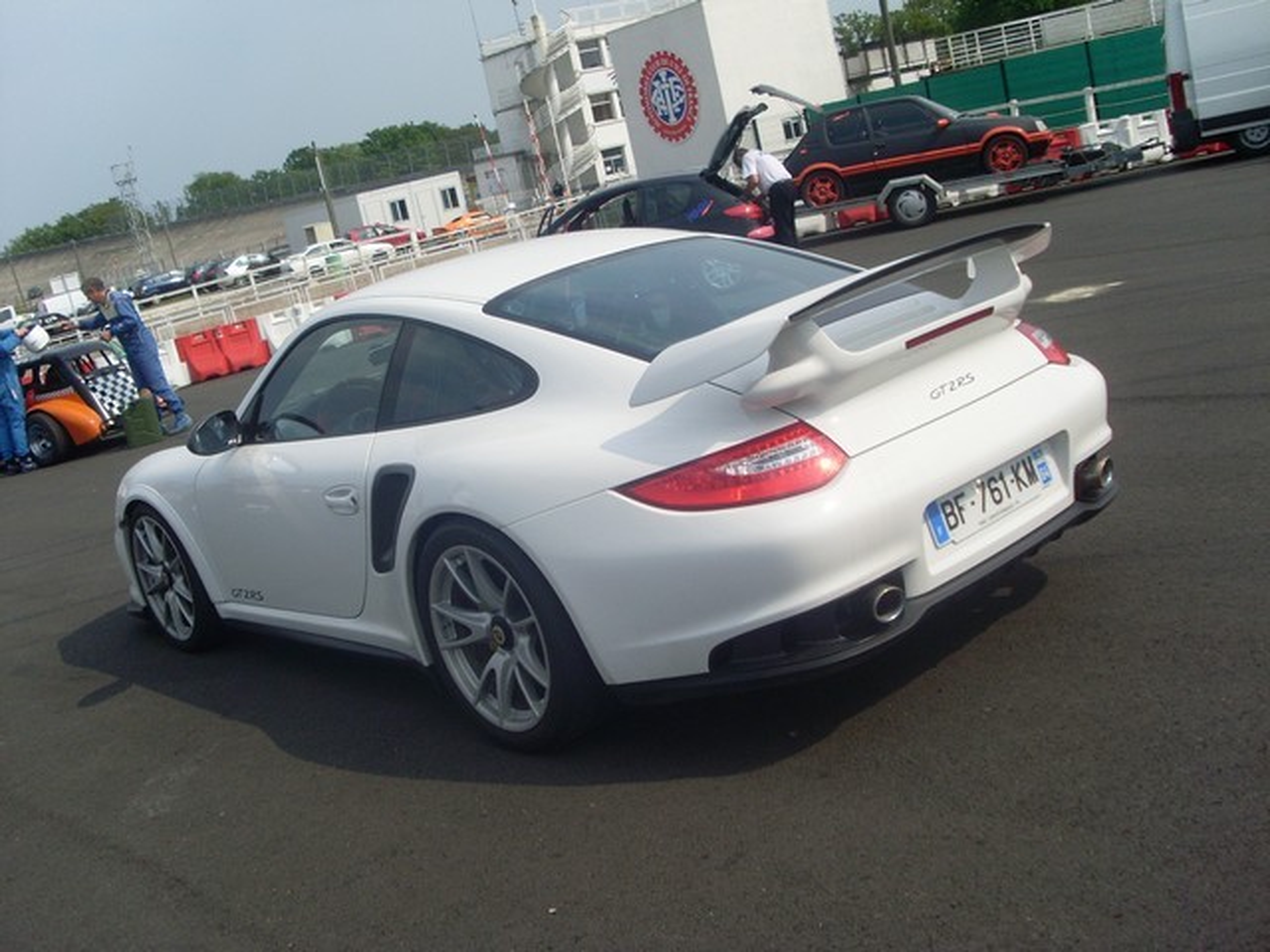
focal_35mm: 38
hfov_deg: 49.0
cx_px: 635
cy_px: 476
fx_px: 1394
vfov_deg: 37.7
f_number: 7.7
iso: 80
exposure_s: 1/350
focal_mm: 6.3
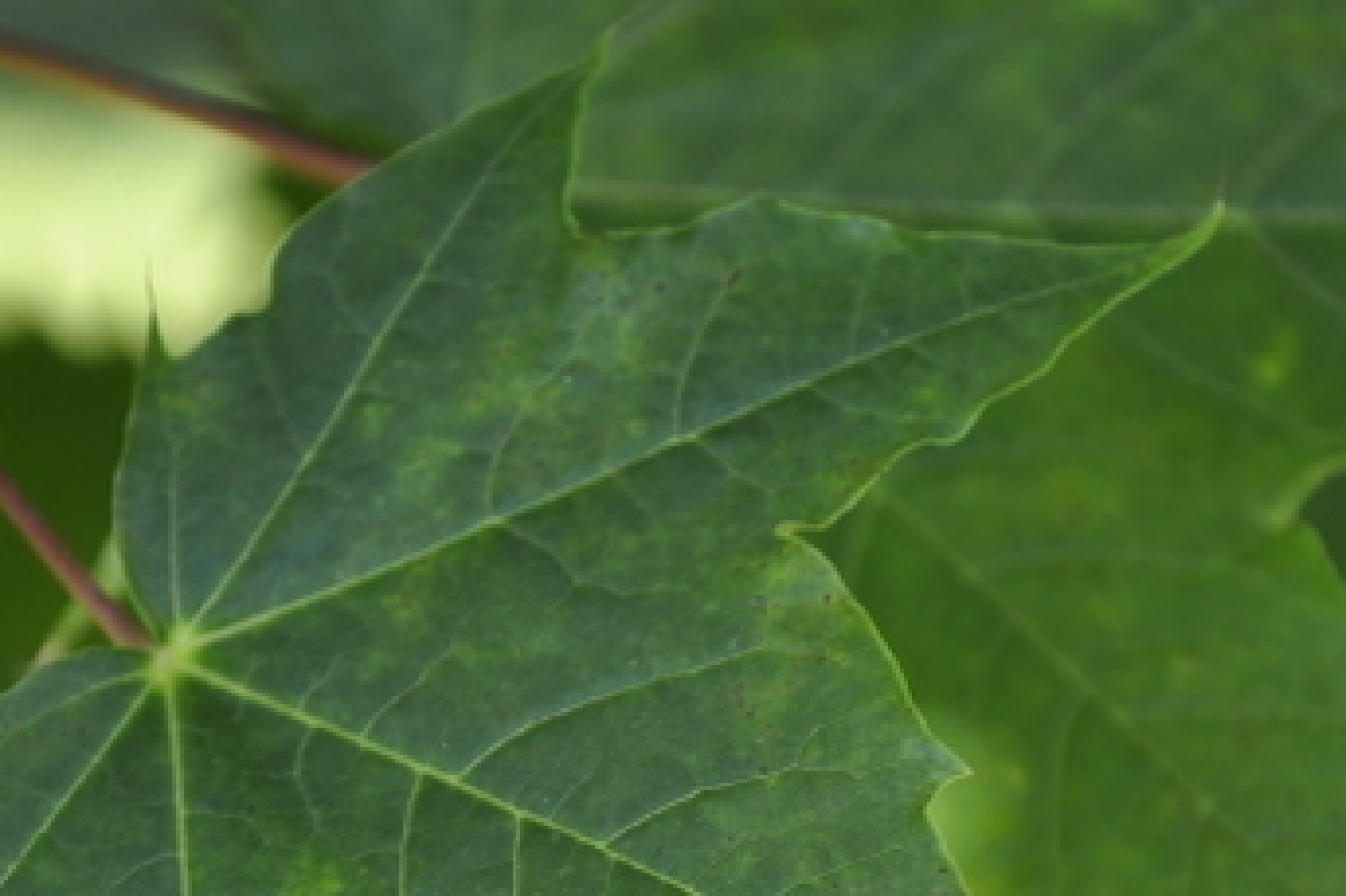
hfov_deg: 5.6
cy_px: 869
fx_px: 13683
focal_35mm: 366
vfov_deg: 3.7
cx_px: 618
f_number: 5.6
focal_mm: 105
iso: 320
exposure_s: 1/125
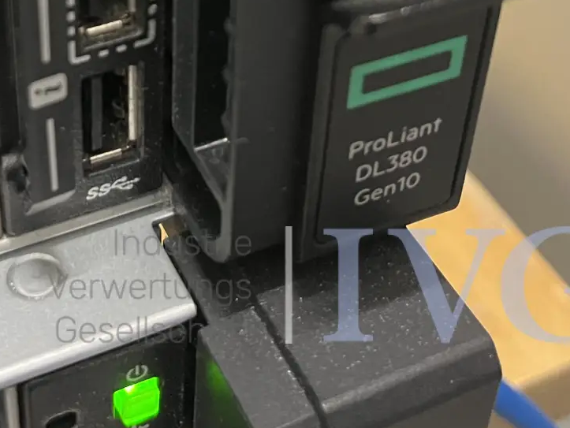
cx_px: 160
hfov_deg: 27.8
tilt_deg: -33.9
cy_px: -110
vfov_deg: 19.8
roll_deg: -0.4
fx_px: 1137
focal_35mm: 69
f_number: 1.6
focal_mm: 5.1
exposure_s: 1/33
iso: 640
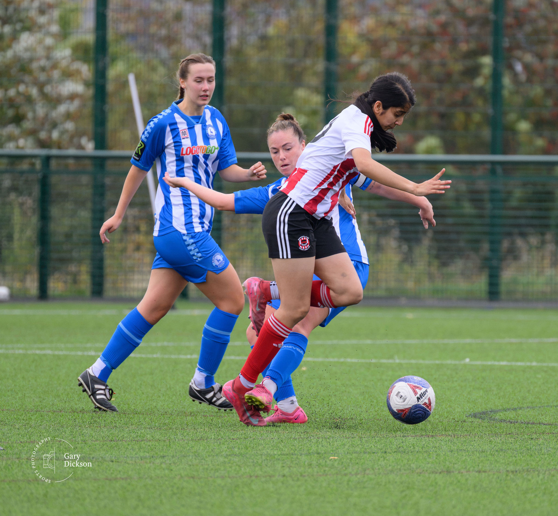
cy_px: 280
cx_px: 343
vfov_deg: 2.3
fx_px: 13019
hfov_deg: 2.5
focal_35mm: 742
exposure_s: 1/1250
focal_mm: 400
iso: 2000
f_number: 5.6
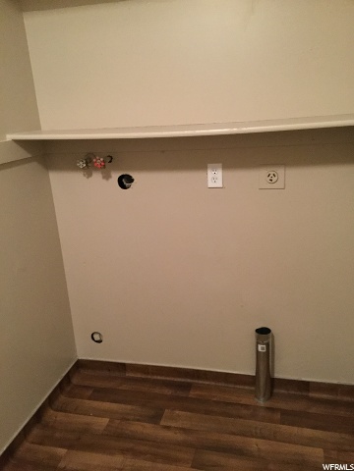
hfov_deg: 45.4
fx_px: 423
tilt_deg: -18.6
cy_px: 236
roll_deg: +4.0
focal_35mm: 31
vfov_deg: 58.4
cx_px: 177
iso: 200
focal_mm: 3.3
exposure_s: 1/15
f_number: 2.4
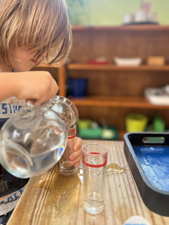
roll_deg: -0.6
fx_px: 195
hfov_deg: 46.8
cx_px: 80
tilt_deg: -12.3
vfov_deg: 59.7
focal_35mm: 30
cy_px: 96
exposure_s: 1/50
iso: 200
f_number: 1.6
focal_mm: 5.1
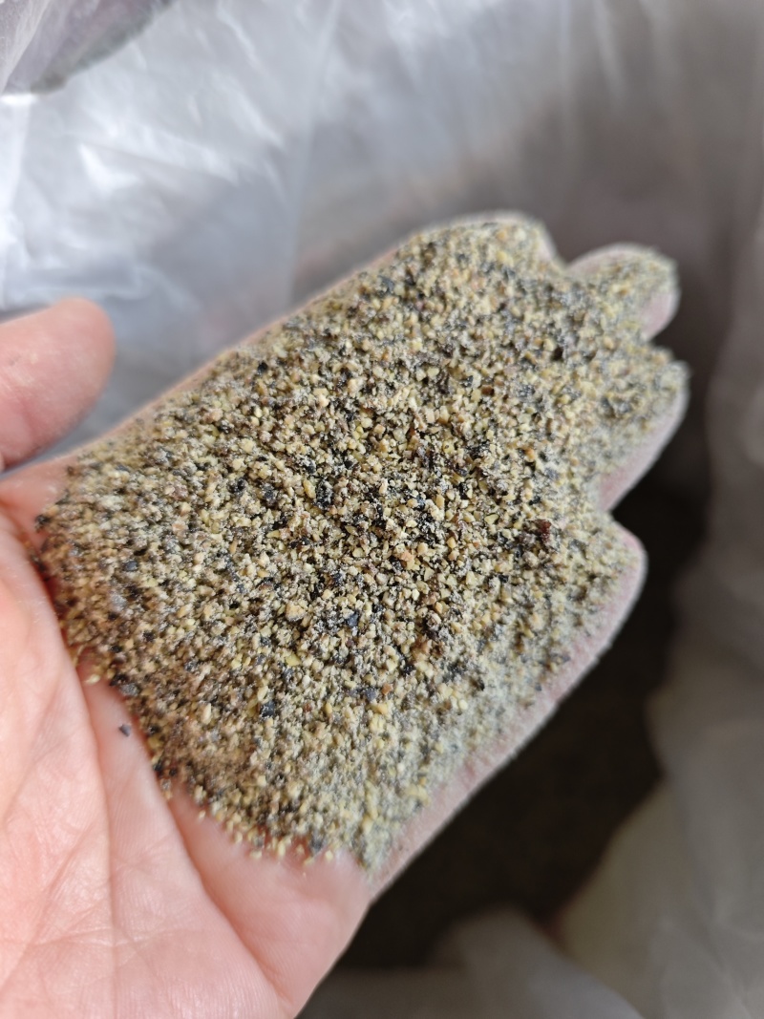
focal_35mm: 24
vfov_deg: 71.6
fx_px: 706
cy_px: 510
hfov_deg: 56.8
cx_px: 382
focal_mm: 5.84
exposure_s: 1/50
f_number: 1.6
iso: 320
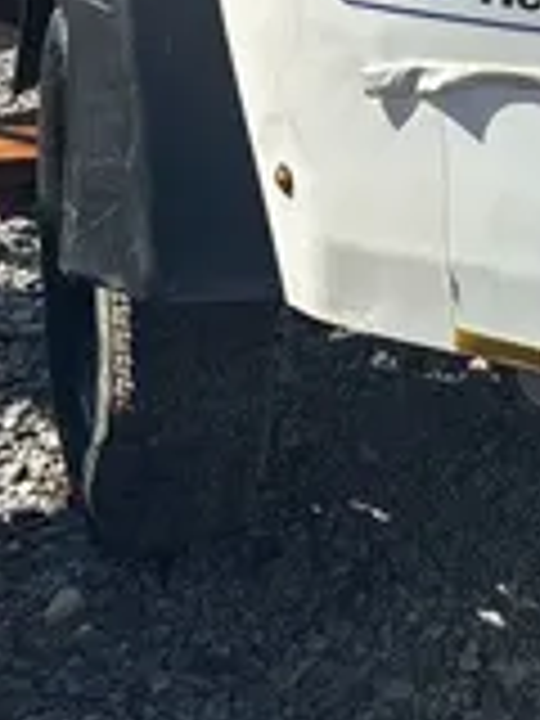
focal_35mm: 119
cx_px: 963
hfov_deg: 11.6
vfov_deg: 15.4
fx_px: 2475
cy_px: -313
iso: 50
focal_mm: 5.96
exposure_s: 1/3311
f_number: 1.6
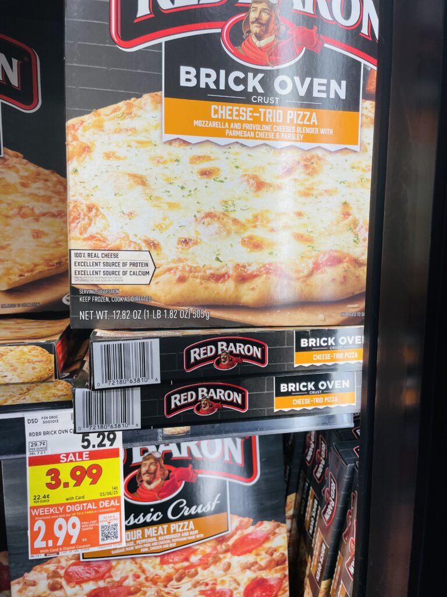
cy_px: 298
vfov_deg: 67.3
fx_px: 448
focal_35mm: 26
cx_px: 224
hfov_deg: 53.1
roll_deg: +0.0
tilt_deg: -7.5
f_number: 1.6
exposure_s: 1/120
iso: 50
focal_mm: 4.2
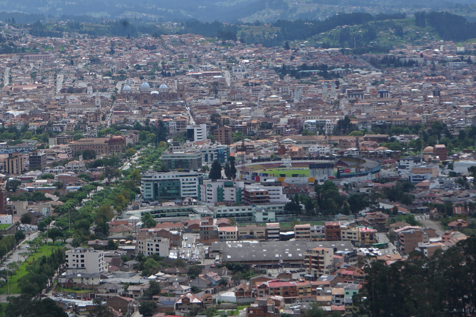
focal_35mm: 132
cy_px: 88
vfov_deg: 10.4
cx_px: 61
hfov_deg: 15.4
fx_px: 1745
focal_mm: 70
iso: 100
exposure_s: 1/200
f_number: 13
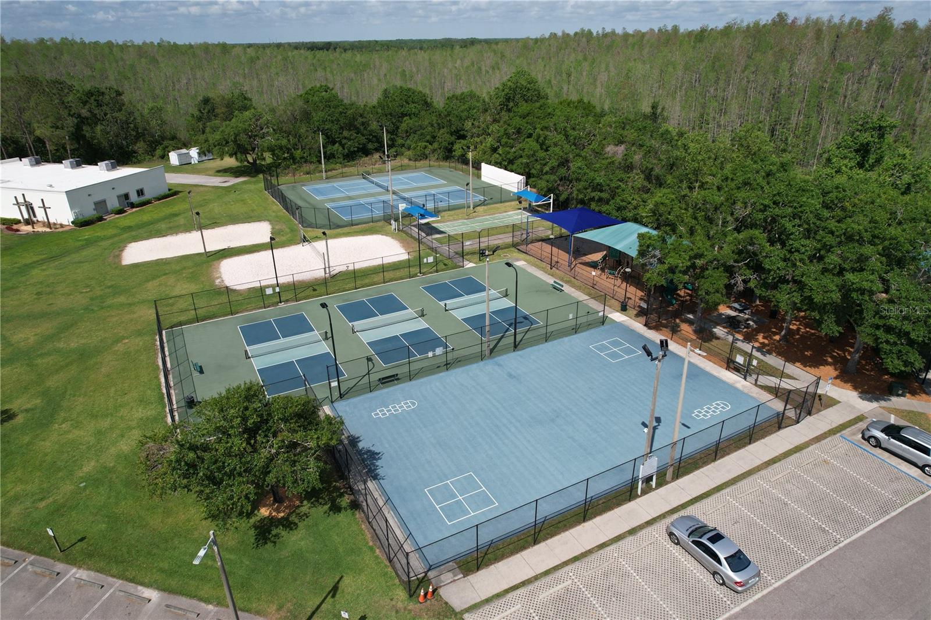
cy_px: 310
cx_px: 466
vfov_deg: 57.2
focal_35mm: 22
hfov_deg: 78.6
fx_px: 569
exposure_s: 1/640
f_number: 2.8
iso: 100
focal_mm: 8.38
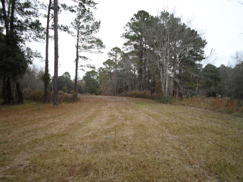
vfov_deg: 54.9
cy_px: 91
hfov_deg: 69.4
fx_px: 175
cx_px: 122
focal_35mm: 25
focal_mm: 4.5
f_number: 2.5
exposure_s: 1/250
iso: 80
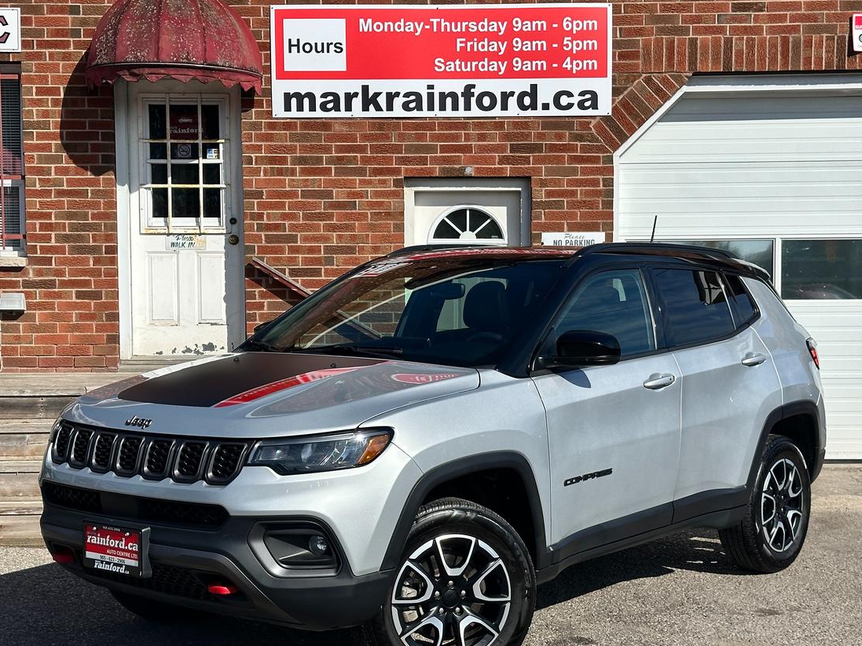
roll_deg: +0.5
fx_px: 1395
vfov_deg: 26.1
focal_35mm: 56
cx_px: 448
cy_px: 355
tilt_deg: -2.5
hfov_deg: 34.3
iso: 64
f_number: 1.78
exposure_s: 1/6211
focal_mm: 6.86
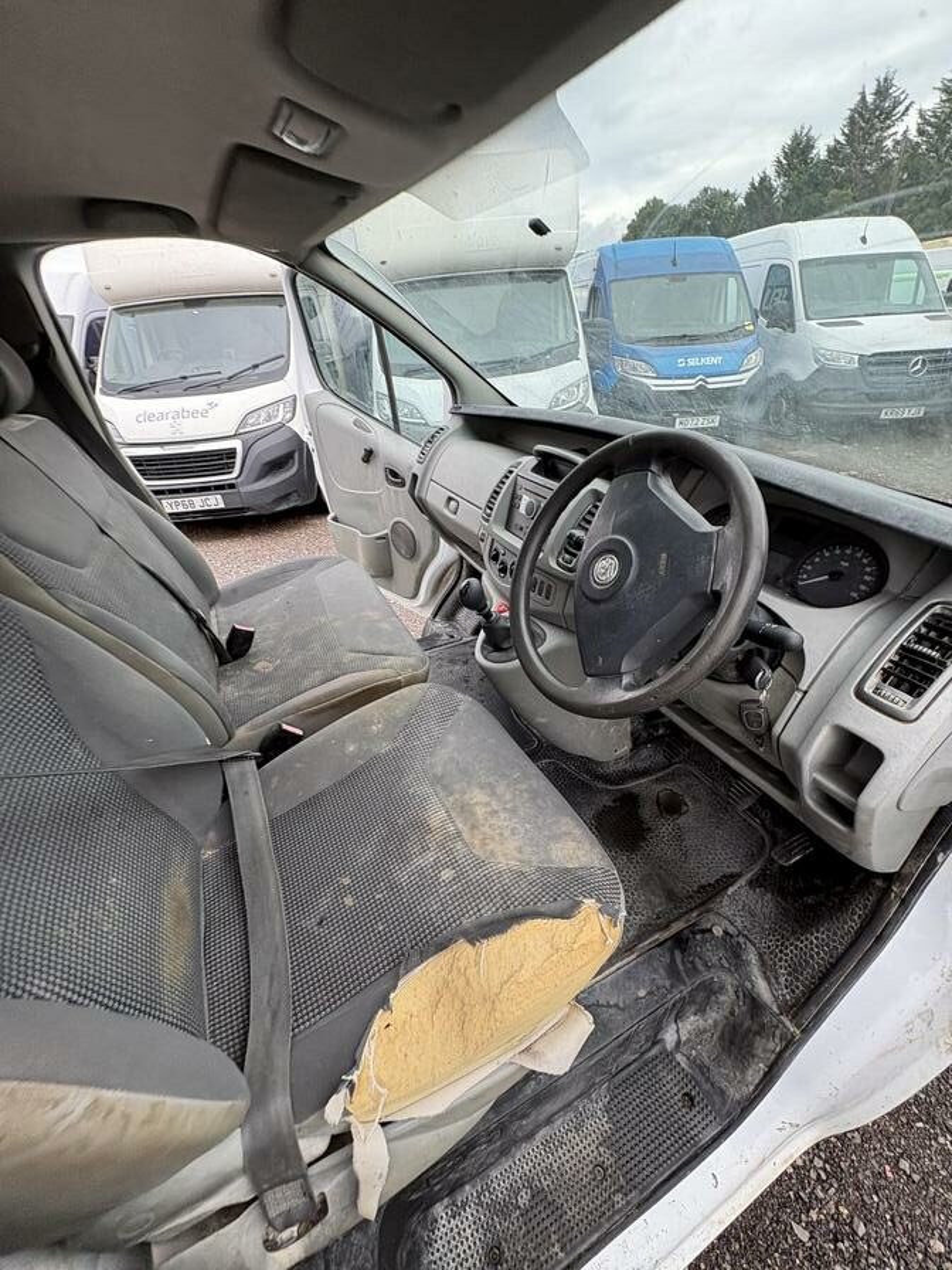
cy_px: 635
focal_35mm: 14
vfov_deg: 102.1
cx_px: 476
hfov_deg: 85.7
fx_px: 513
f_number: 2.2
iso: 64
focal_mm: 2.22
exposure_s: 1/99
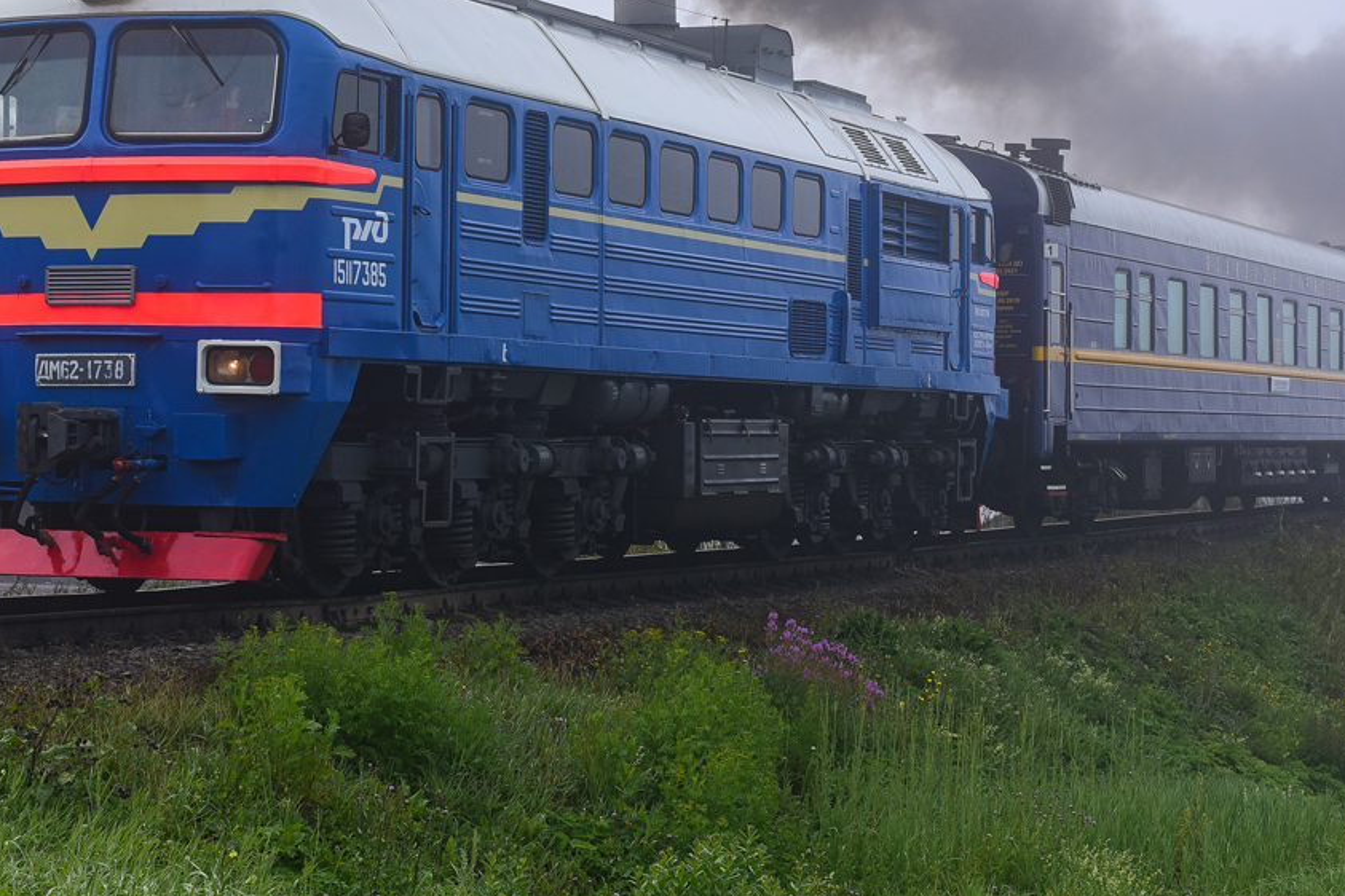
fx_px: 3325
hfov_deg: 22.9
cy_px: 230
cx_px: 622
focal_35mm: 89
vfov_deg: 15.3
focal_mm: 50
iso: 200
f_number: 5.6
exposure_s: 1/500
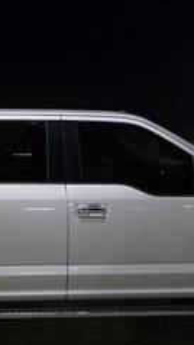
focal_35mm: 53
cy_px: 174
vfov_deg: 39.2
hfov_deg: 22.2
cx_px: 26
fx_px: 484
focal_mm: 6.3
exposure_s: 1/60
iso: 2000
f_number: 1.7
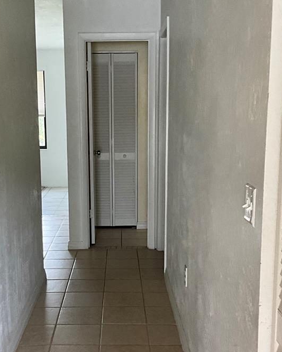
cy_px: 205
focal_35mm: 51
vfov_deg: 36.6
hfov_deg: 29.6
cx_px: 112
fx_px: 532
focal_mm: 3
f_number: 1.8
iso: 160
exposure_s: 1/60
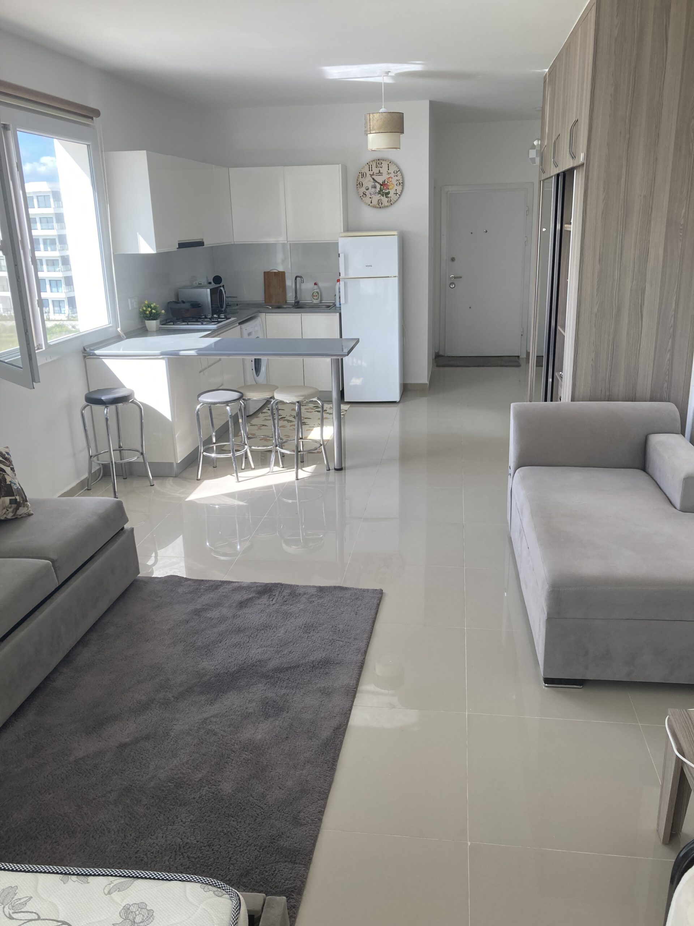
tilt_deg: -16.1
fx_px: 748
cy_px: 463
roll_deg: +1.2
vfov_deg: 63.4
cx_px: 347
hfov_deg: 49.7
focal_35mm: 28
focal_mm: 3.99
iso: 20
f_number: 1.8
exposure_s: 1/141
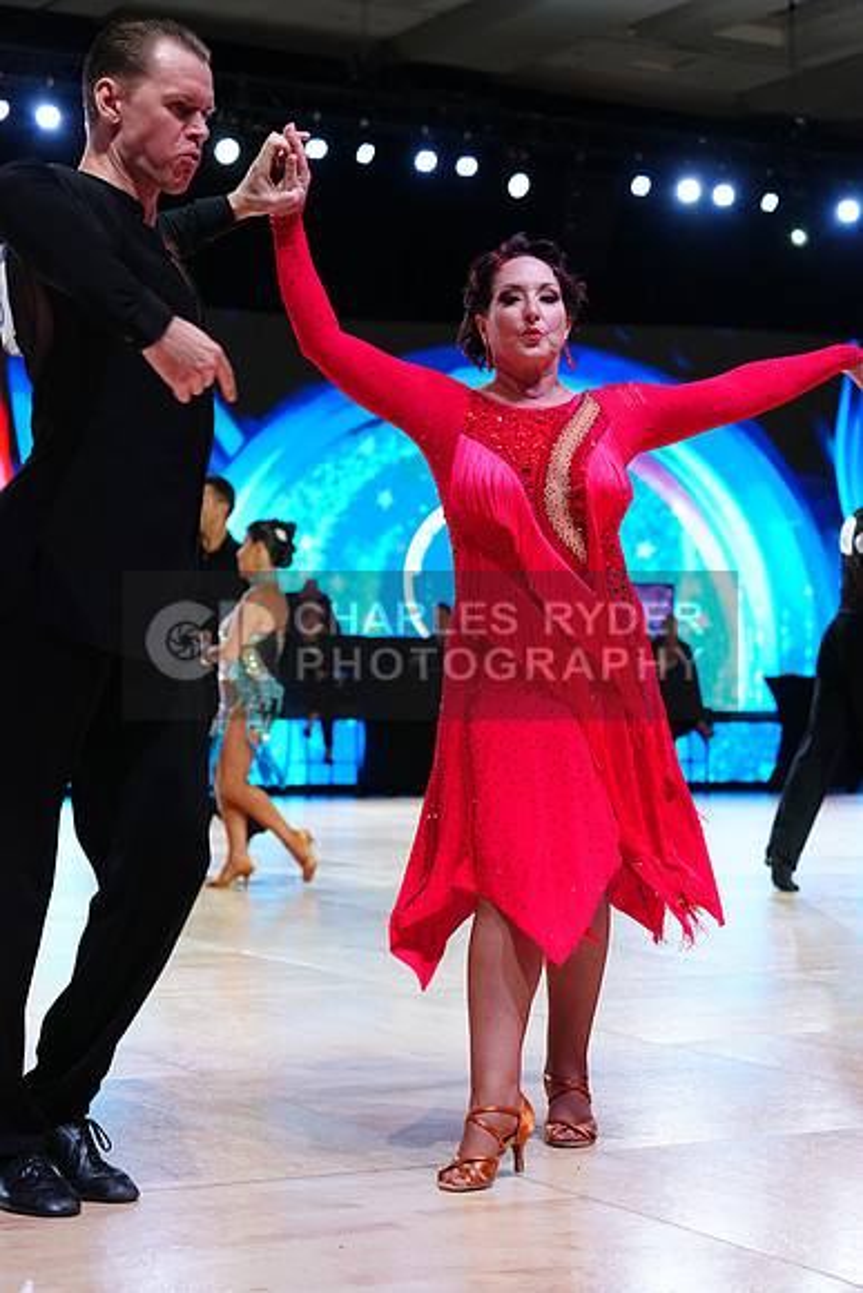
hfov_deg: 19.5
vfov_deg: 28.8
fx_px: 2515
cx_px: 432
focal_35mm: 70
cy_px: 646
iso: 2500
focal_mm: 70
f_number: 4
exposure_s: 1/320
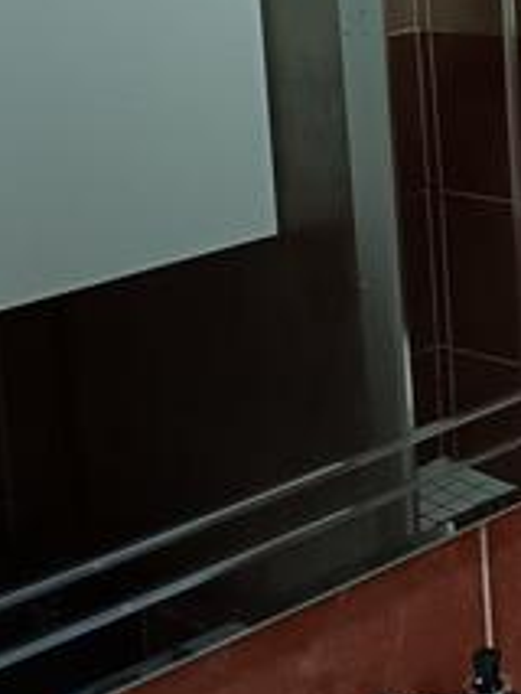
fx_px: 1804
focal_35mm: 90
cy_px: 114
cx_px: 498
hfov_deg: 16.2
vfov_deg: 21.4
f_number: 1.75
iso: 2663
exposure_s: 1/25
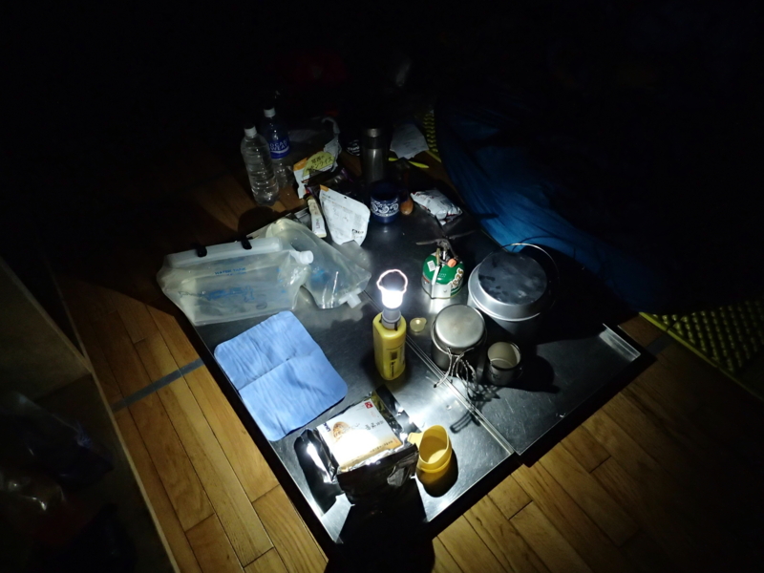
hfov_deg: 69.4
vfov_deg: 54.9
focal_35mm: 25
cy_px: 286
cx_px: 382
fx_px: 552
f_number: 2
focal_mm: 4.5
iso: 800
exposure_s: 1/15
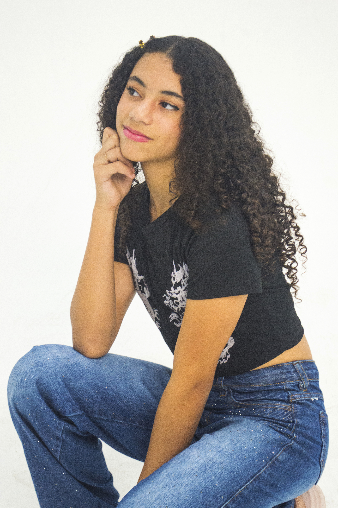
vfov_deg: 24.6
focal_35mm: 82
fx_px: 1164
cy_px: 254
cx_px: 169
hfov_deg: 16.5
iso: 3200
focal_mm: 55
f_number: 5.6
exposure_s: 1/60
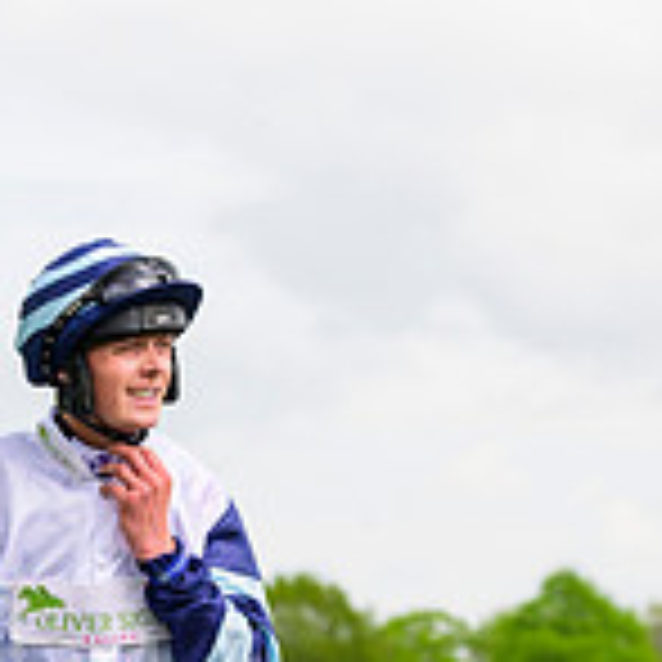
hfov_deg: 5.6
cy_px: 959
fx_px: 6772
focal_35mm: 313
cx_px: 54
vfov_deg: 5.5
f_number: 6.3
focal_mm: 120
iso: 1000
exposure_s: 1/2000
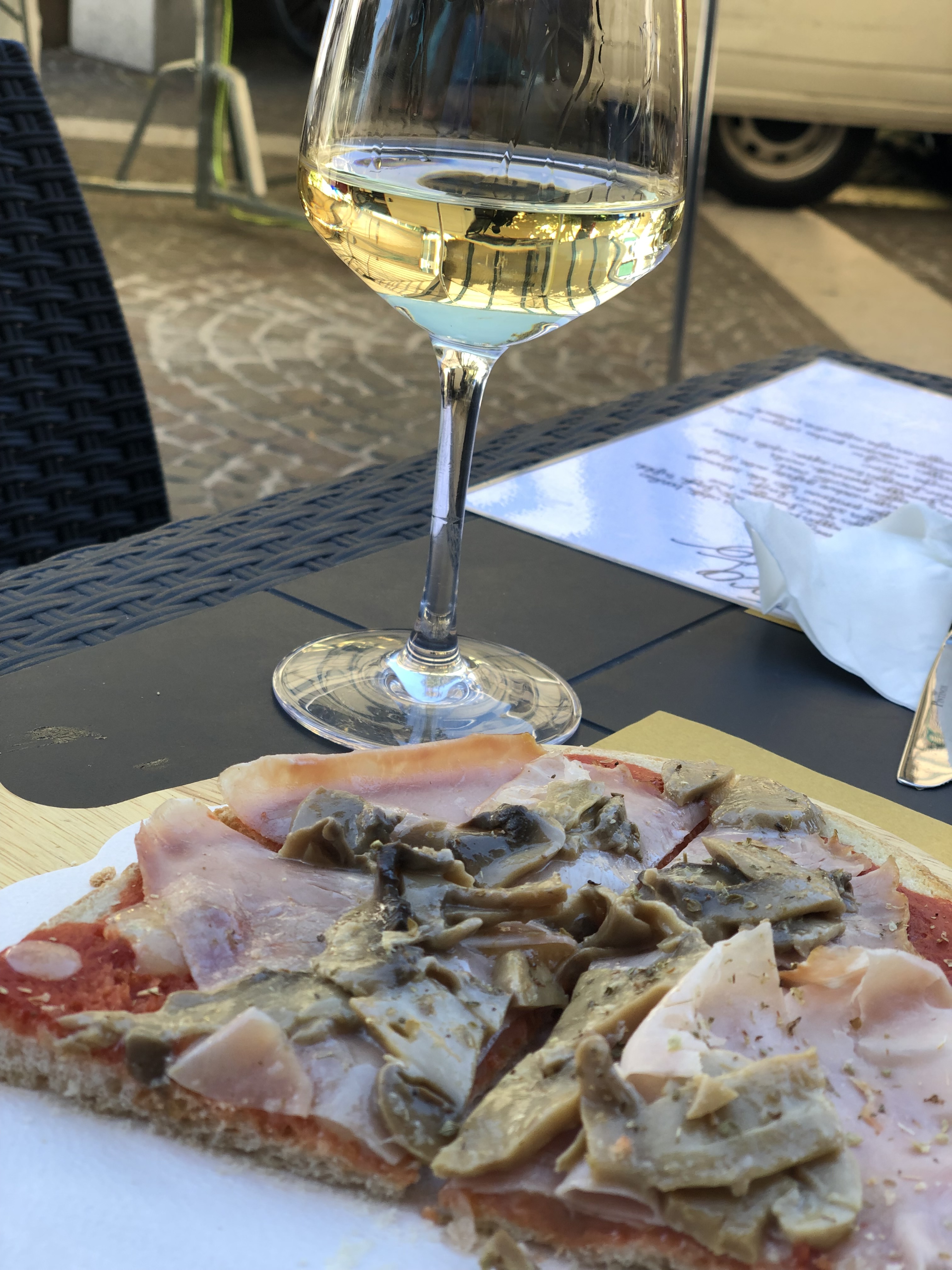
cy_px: 635
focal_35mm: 52
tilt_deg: -21.3
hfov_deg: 28.0
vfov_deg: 36.8
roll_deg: -5.9
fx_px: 1907
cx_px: 476
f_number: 2.4
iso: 20
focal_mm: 6
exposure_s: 1/120
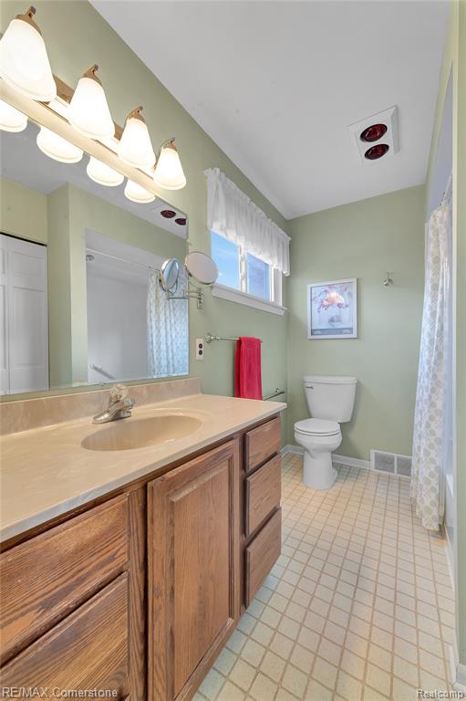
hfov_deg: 81.1
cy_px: 350
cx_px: 233
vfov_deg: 104.3
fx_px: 272
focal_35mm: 14
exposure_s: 1/20
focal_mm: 14
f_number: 9
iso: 900
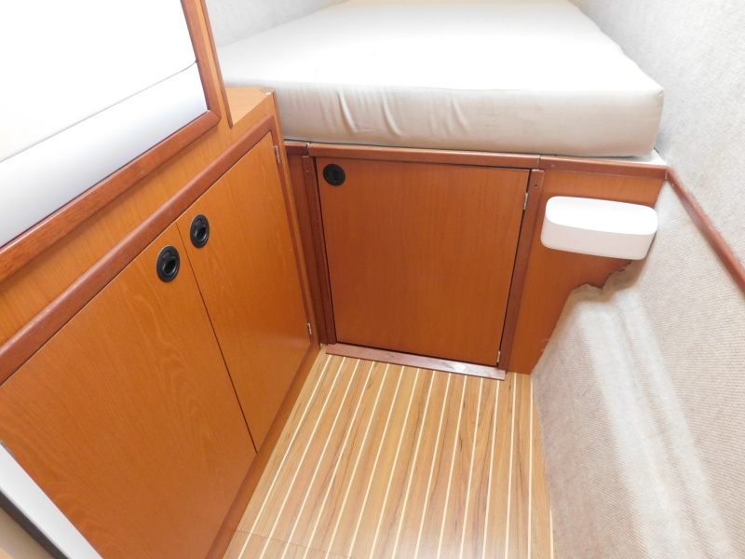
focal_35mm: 23
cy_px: 280
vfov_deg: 58.9
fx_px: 495
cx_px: 372
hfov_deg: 73.9
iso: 400
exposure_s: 1/25
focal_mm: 4
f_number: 3
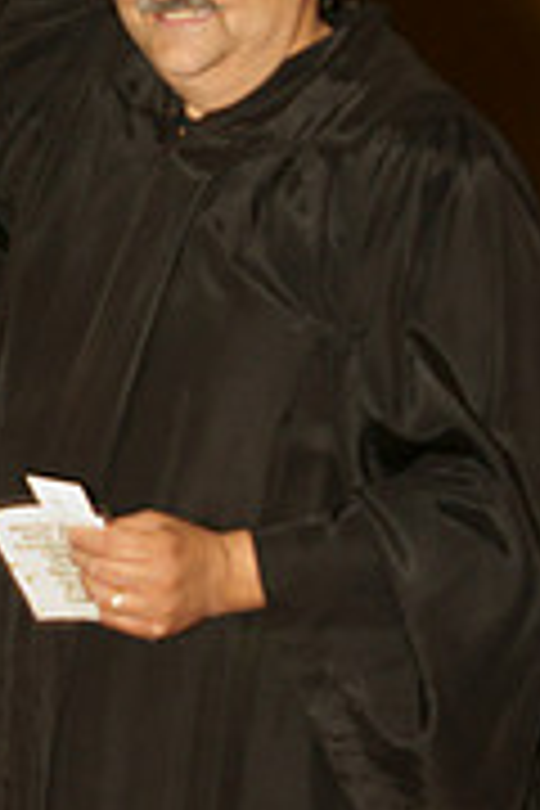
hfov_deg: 10.0
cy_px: 328
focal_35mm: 135
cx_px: -128
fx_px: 3037
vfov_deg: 15.2
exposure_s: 1/60
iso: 800
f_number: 3.2
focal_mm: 28
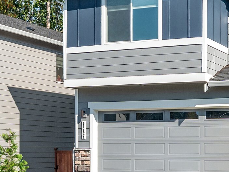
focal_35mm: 77
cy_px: 33
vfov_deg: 18.9
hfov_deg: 24.8
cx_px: 193
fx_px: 509
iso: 320
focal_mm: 22
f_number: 8
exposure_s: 1/250
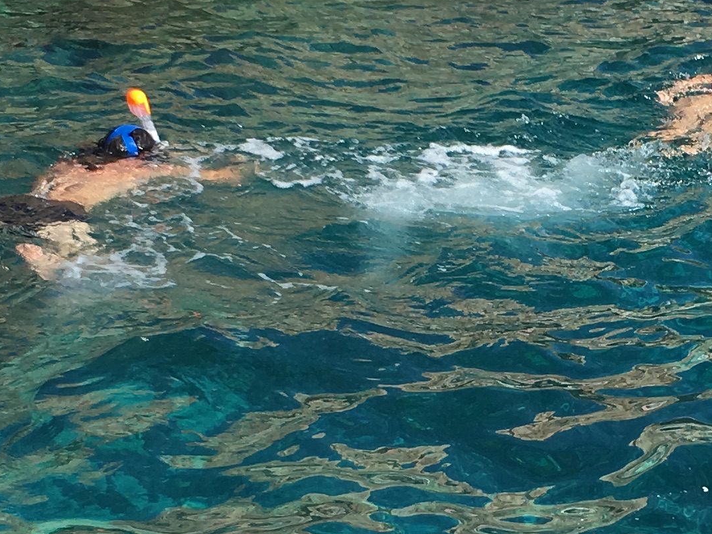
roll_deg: -3.6
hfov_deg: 17.9
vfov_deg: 13.5
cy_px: 442
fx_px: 2242
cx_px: 592
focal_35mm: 109
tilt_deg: -21.8
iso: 25
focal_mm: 4.15
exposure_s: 1/1054
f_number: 2.2
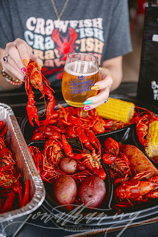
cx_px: 79
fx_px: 250
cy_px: 118
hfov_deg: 35.1
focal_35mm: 38
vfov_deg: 50.7
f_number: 2.8
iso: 200
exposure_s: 1/400
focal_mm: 38
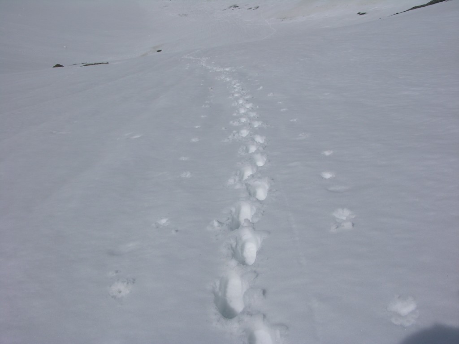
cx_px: 230
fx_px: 464
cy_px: 172
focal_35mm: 35
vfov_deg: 40.7
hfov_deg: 52.6
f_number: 8
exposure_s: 1/694
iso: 50
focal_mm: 8.9
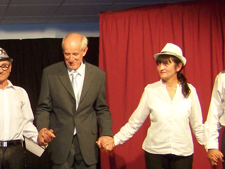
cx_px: -73
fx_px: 721
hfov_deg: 16.7
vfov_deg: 13.3
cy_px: 126
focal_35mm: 111
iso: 160
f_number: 2.8
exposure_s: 1/60
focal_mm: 6.3
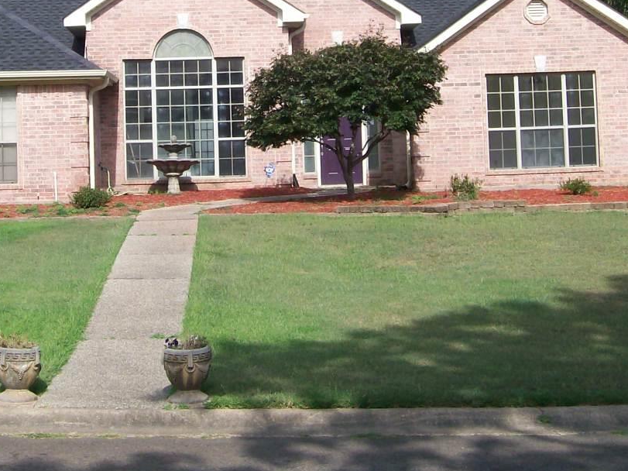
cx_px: 214
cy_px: 49
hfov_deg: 27.3
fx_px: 1288
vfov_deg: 20.3
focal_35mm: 71
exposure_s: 1/667
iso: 80
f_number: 4.8
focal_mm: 6
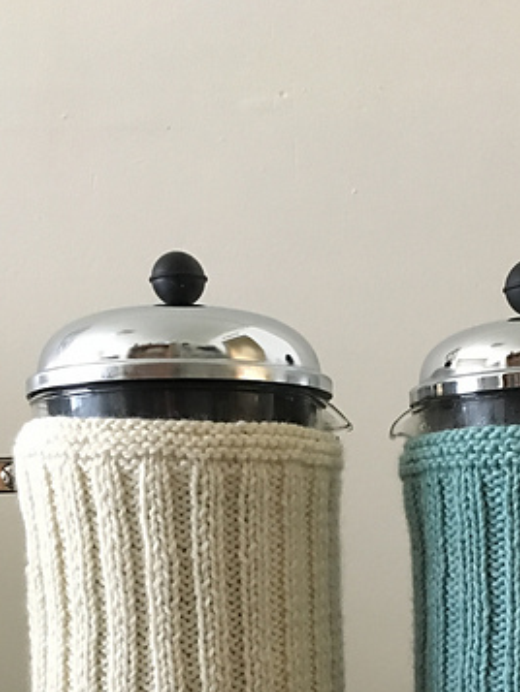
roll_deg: +1.2
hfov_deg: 27.8
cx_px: 359
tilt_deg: -3.0
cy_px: 613
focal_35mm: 52
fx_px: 1041
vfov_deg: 34.9
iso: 320
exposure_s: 1/15
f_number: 2.2
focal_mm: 4.15
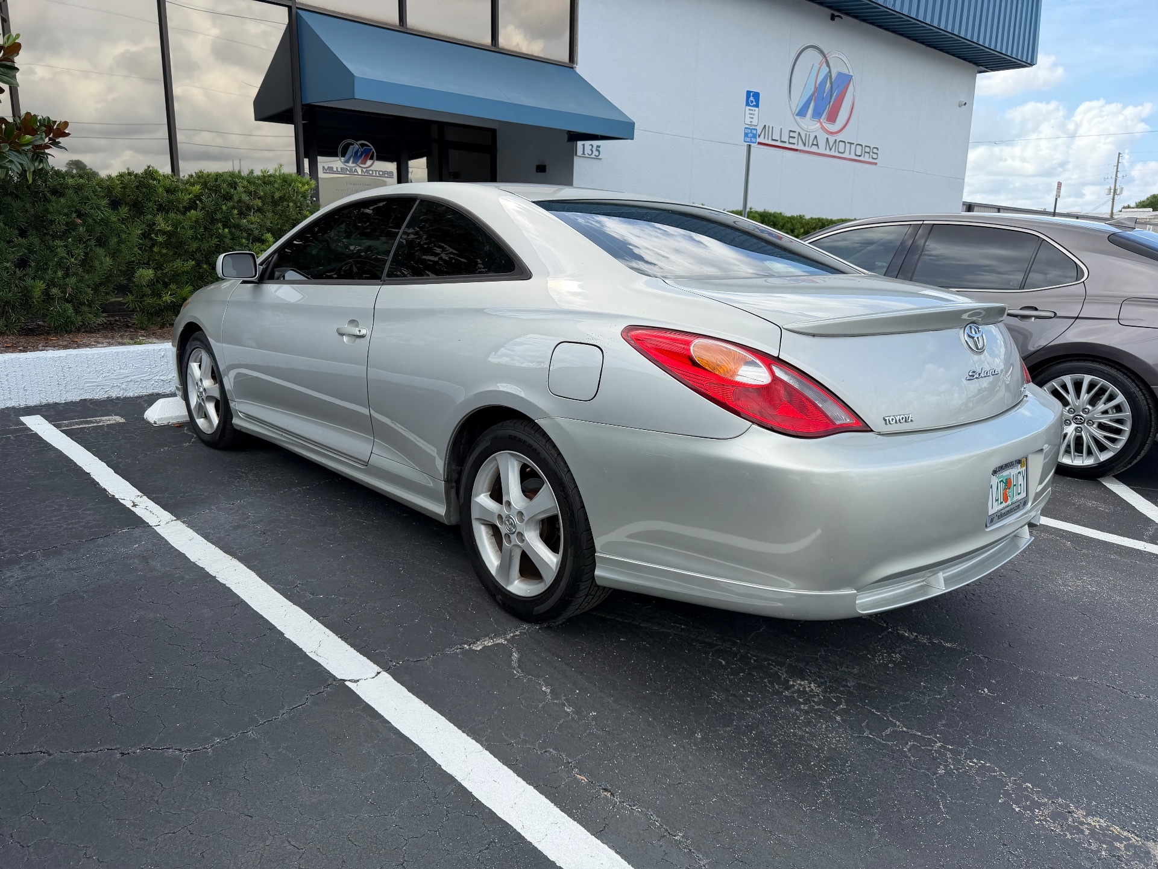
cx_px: 579
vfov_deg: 56.8
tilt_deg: -10.1
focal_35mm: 24
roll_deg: -0.4
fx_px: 803
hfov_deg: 71.6
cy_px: 434
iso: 100
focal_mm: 6.76
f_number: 1.78
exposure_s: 1/2801
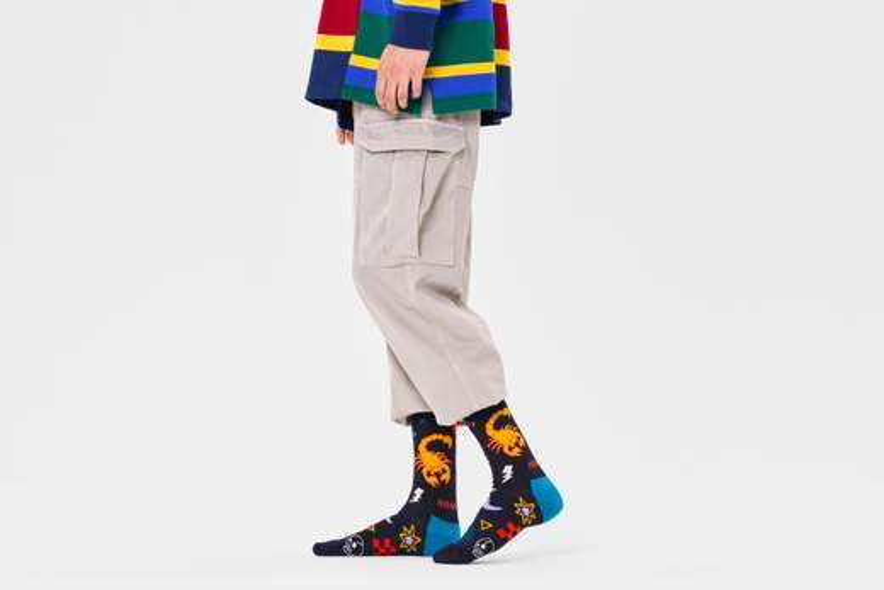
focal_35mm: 105
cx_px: 442
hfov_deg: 19.5
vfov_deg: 13.0
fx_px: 2579
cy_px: 295
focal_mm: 105
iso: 100
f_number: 11
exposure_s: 1/125
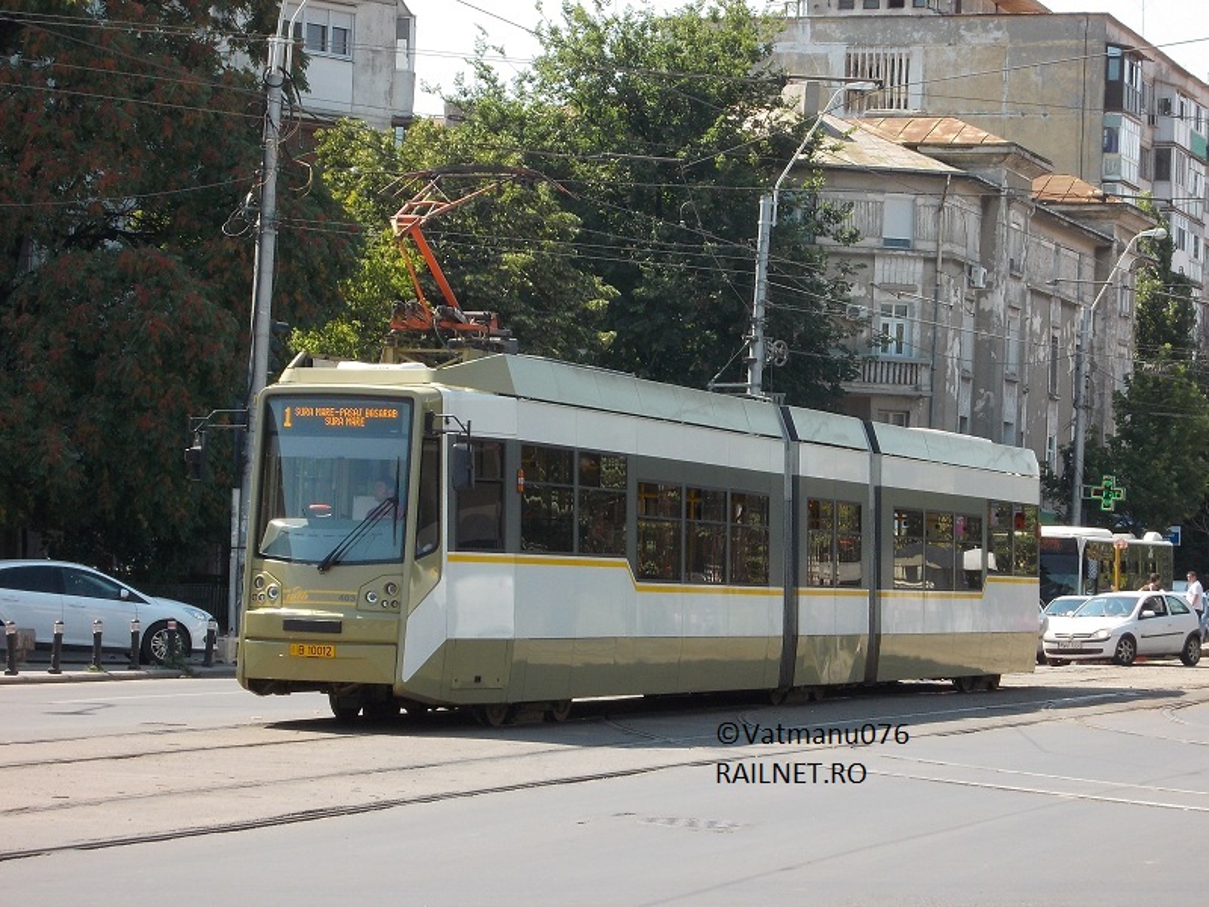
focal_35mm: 113
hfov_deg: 17.4
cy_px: 454
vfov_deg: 13.1
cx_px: 604
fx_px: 3947
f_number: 5.8
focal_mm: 16
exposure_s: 1/125
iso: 80
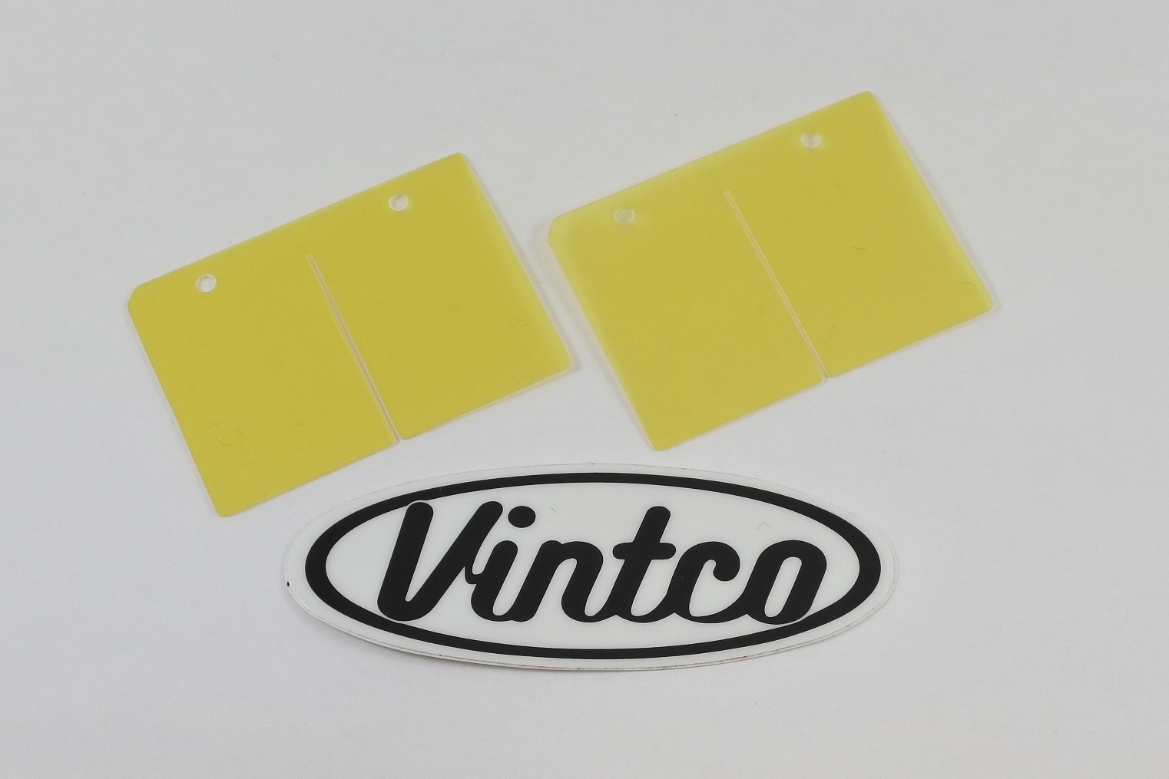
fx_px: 1234
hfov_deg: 50.7
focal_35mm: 38
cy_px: 390
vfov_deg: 35.1
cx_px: 584
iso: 400
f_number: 4
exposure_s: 1/200
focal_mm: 14.3
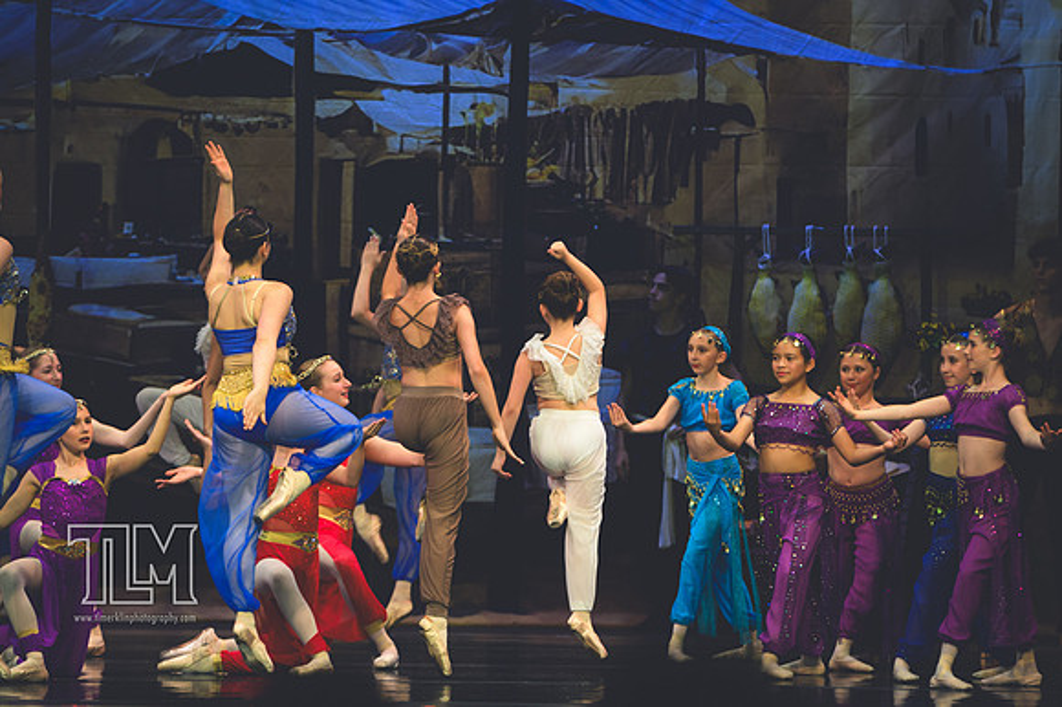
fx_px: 7282
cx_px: 531
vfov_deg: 5.6
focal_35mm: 247
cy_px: 354
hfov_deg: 8.3
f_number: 2.8
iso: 900
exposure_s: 1/500
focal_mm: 165
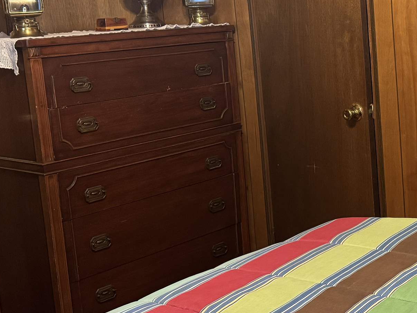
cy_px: 103
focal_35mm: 61
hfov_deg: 29.4
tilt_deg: -8.3
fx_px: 735
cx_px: 425
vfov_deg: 23.9
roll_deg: +3.5
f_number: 1.78
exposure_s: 1/60
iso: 640
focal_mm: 6.76
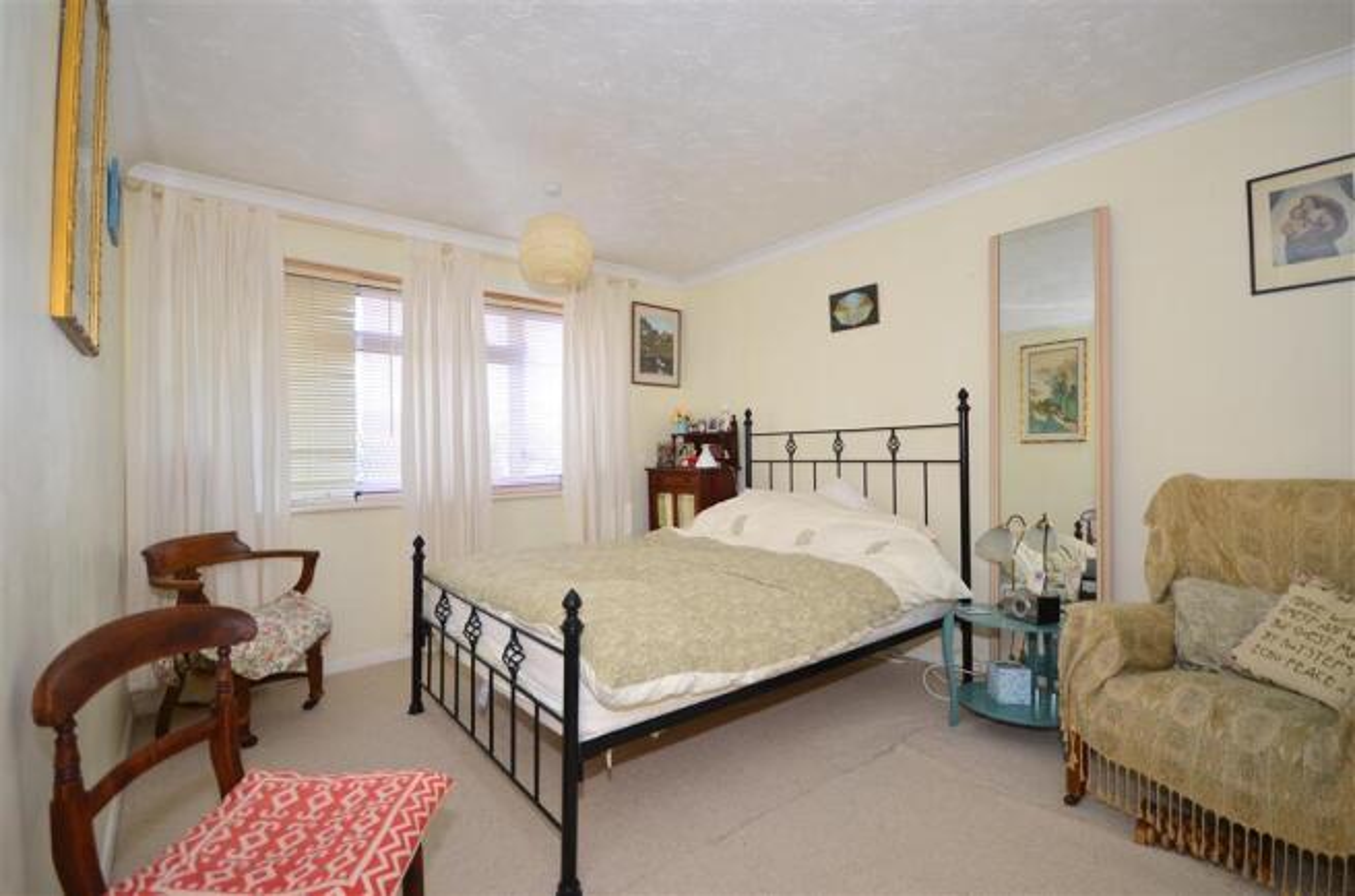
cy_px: 448
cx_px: 678
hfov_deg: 100.5
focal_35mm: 15
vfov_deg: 77.0
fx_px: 563
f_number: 4
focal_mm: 10
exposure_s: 1/15
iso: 200
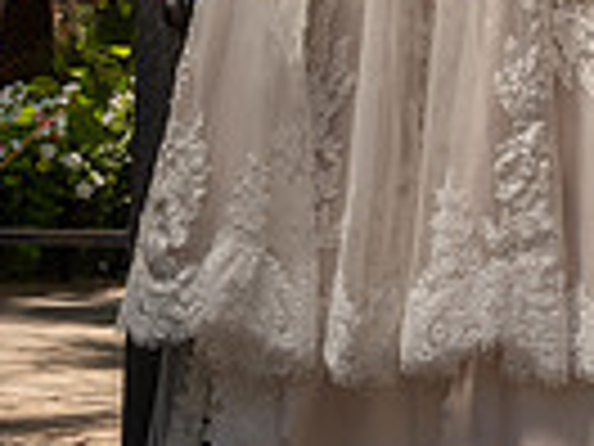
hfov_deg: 17.1
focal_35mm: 113
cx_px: 547
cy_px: -171
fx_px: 1939
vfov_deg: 12.6
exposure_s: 1/200
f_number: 8
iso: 50
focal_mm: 34.5
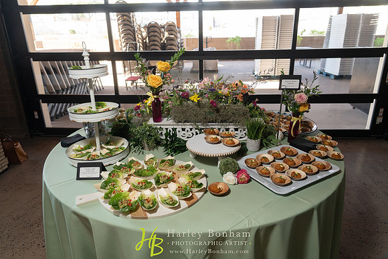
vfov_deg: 51.3
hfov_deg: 71.5
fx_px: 269
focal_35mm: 25
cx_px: 194
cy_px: 130
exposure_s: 1/200
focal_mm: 25
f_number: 4
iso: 1250
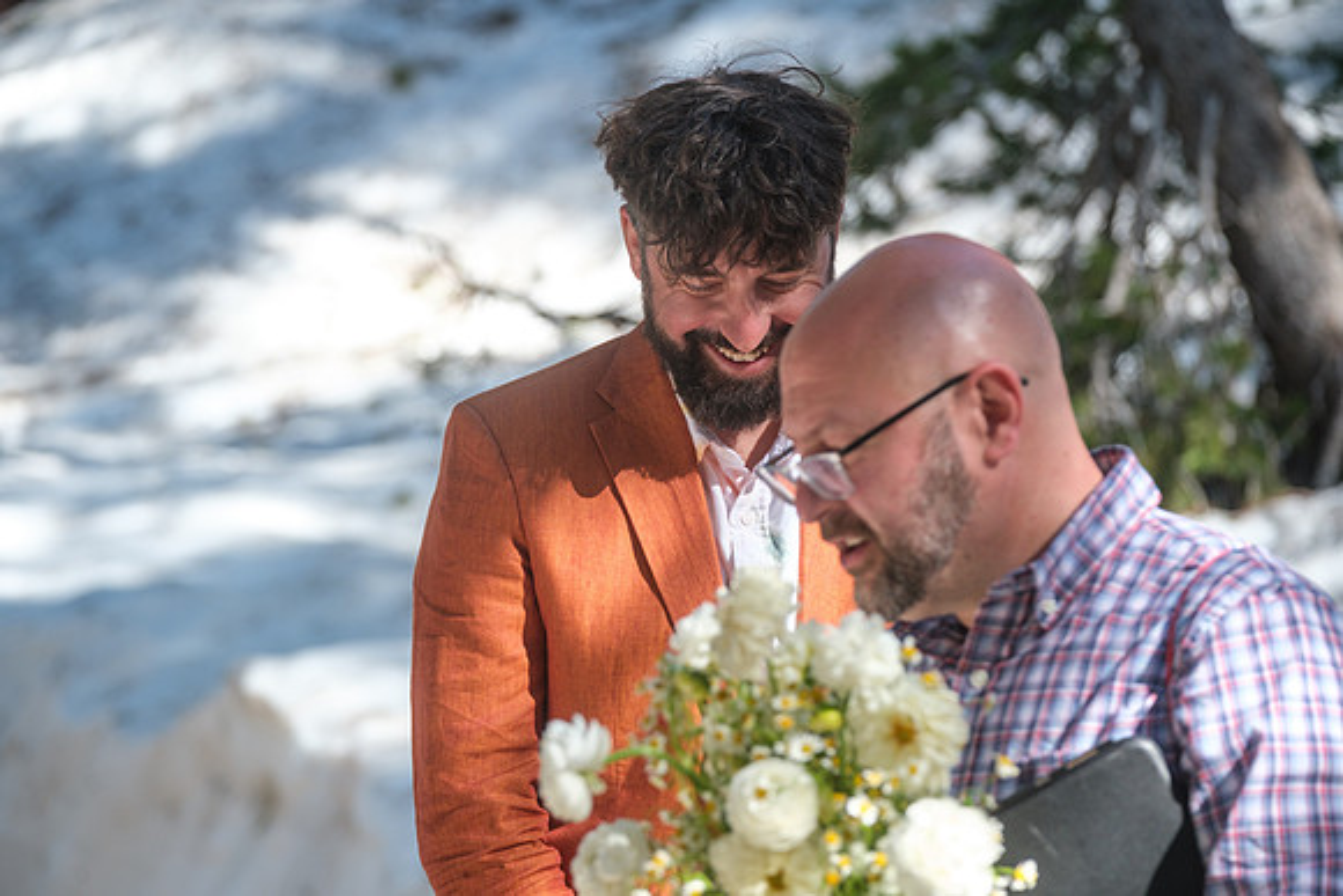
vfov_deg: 6.5
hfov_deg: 9.8
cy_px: 448
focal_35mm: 210
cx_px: 672
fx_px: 7836
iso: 400
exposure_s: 1/640
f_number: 4
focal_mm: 140
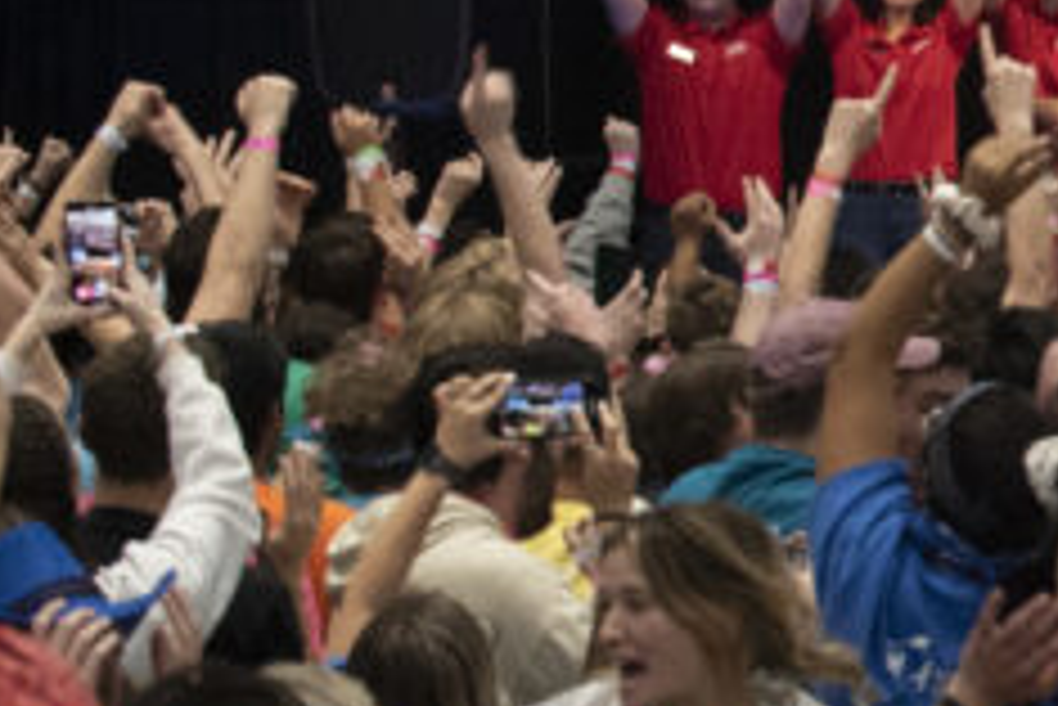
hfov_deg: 6.5
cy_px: 153
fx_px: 8969
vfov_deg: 4.5
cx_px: 2256
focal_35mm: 305
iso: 3200
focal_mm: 70
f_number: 5.6
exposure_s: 1/250
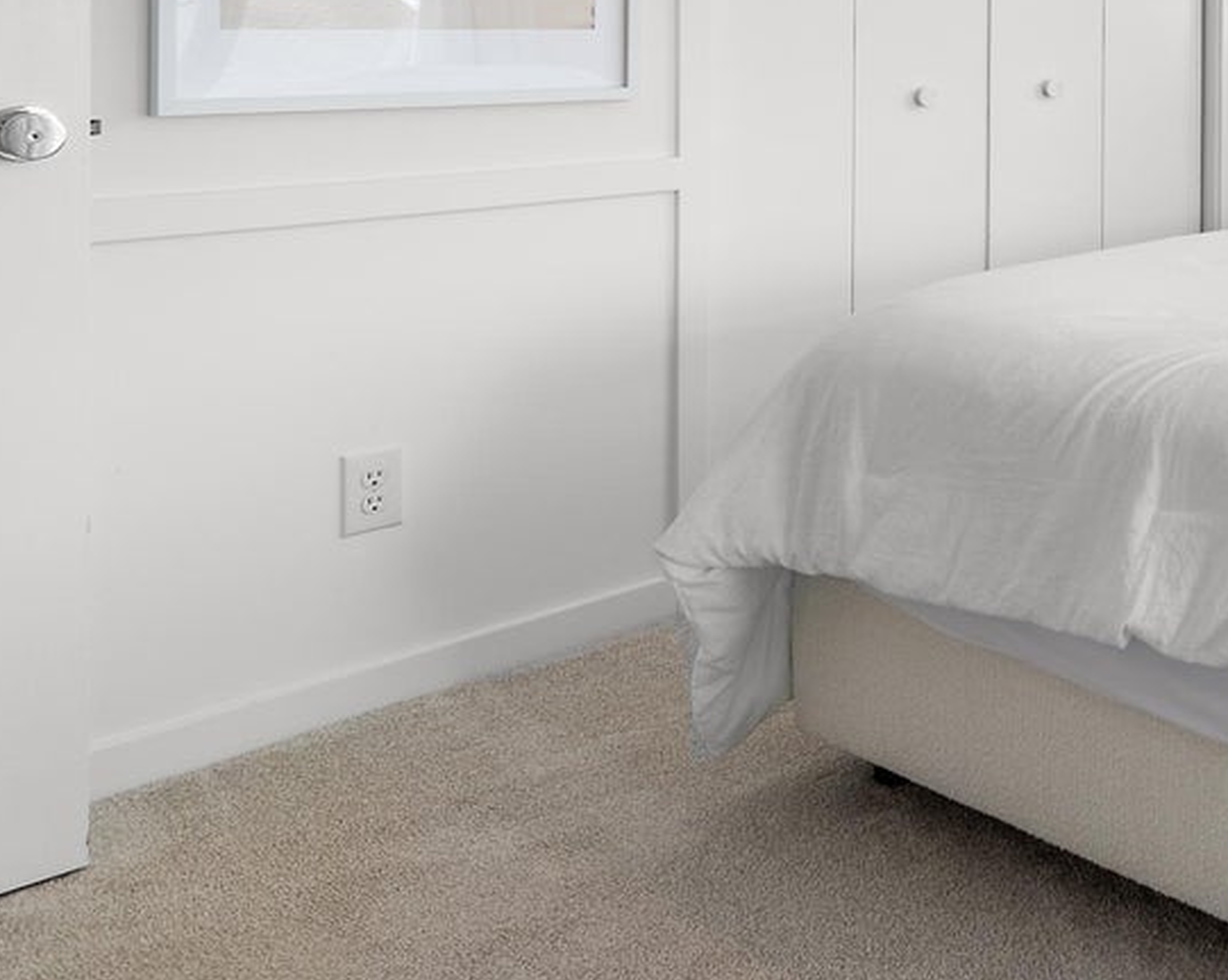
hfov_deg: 33.7
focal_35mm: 40
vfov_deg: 34.1
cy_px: 7
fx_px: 1453
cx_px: 1582
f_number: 4.5
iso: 100
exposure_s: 1/20
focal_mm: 10
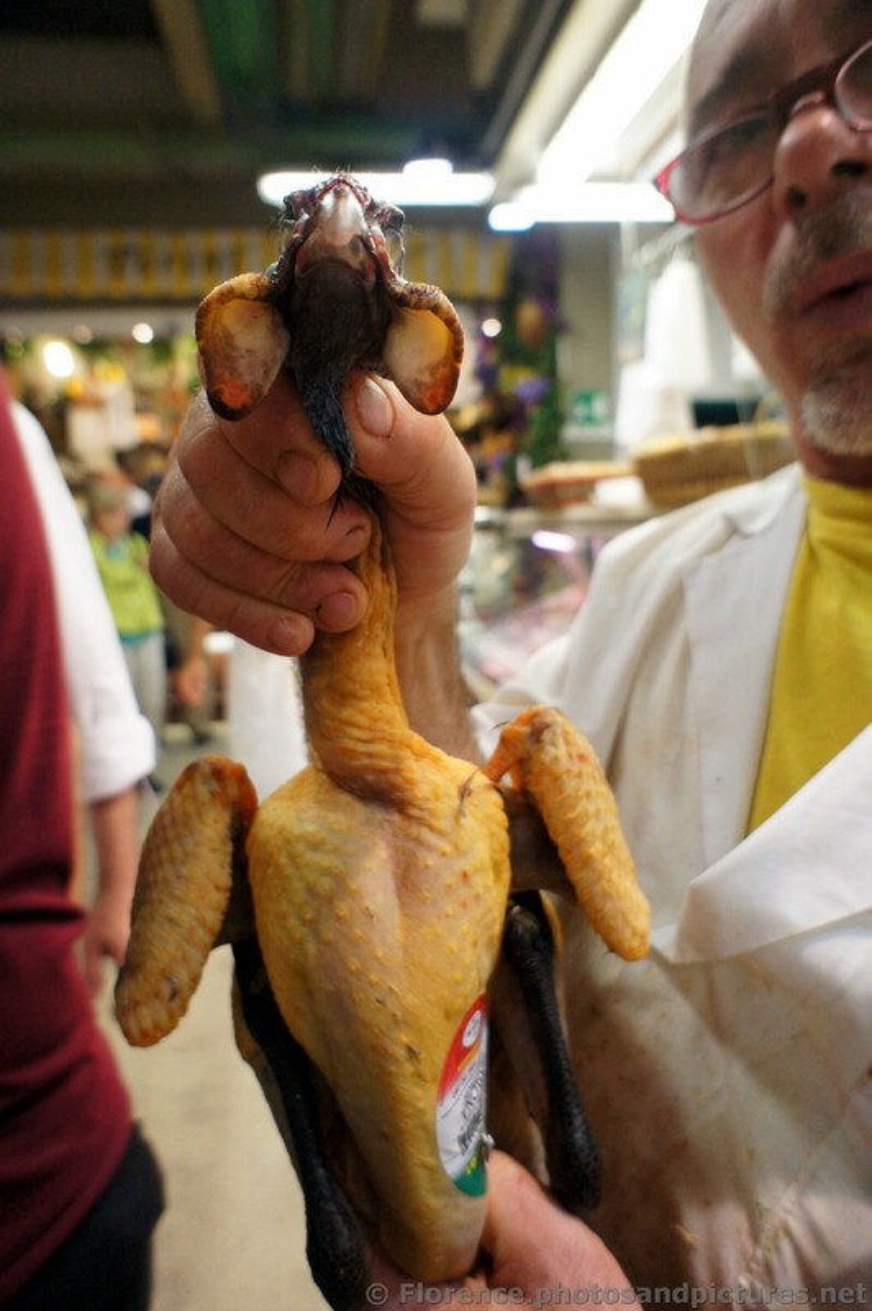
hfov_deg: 53.1
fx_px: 873
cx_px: 436
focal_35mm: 24
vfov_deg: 73.8
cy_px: 656
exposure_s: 1/160
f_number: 4
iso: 1600
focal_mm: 16
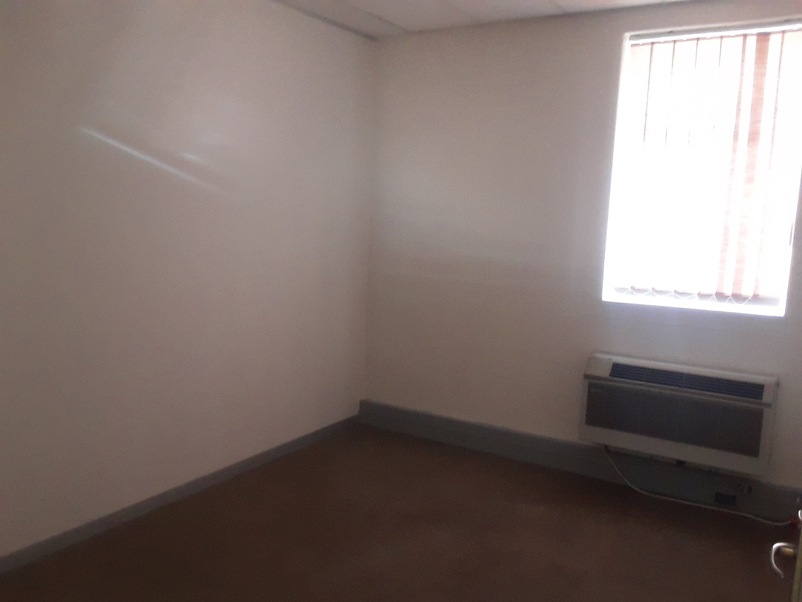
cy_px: 301
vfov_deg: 46.8
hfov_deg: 60.0
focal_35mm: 30
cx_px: 401
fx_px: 695
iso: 320
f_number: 1.9
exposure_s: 1/25
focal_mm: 2.2
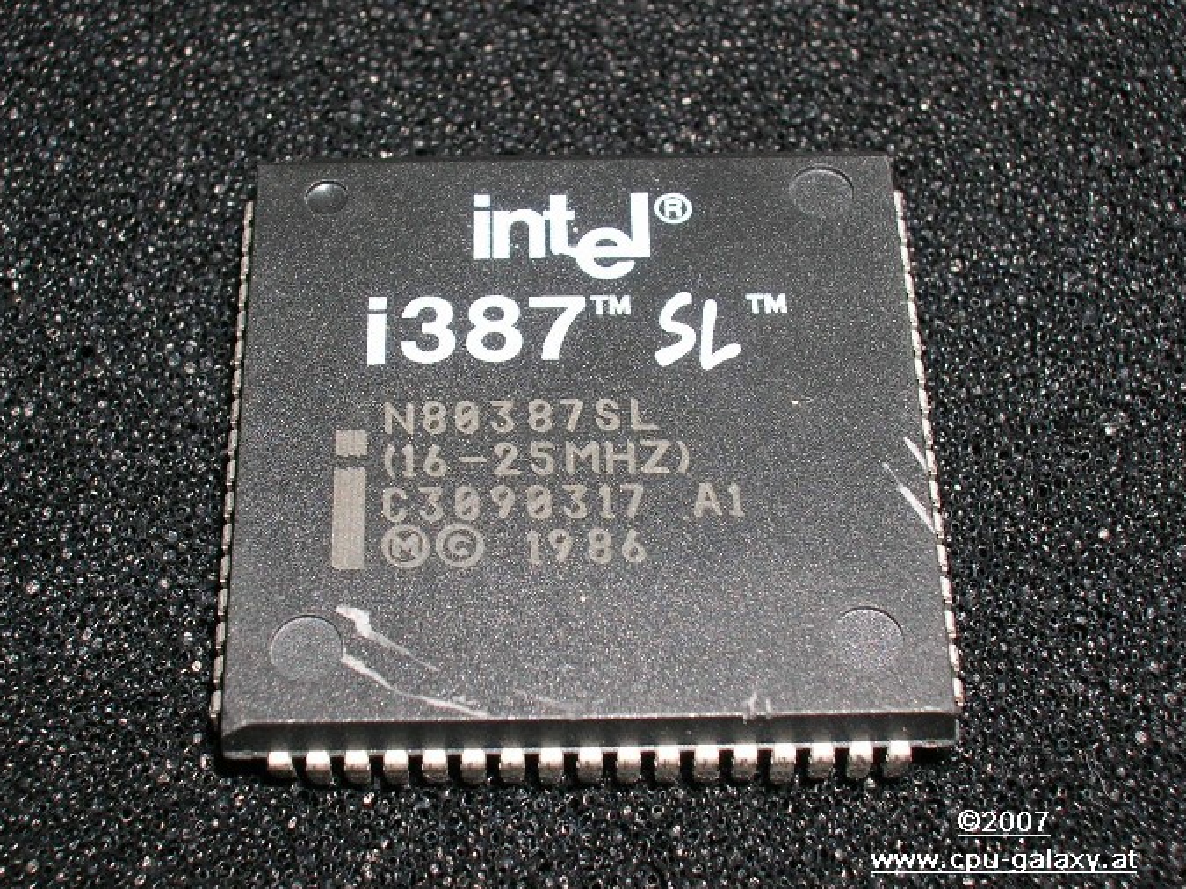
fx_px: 2192
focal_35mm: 64
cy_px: 436
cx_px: 548
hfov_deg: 30.3
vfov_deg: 22.9
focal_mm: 9
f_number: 5.7
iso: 50
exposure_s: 1/60.1
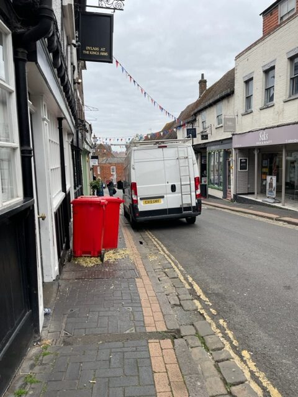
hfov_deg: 53.1
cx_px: 149
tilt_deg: -7.8
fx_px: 298
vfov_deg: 67.3
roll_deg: +1.8
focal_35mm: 26
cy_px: 198
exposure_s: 1/717
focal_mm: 5.1
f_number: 1.6
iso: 32
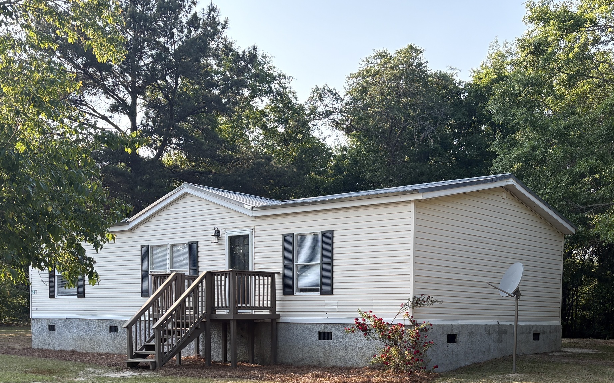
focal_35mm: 46
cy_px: 370
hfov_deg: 43.3
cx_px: 368
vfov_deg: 26.7
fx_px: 770
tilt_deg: -4.2
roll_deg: -0.4
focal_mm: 5.96
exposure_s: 1/801
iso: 50
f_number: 1.6
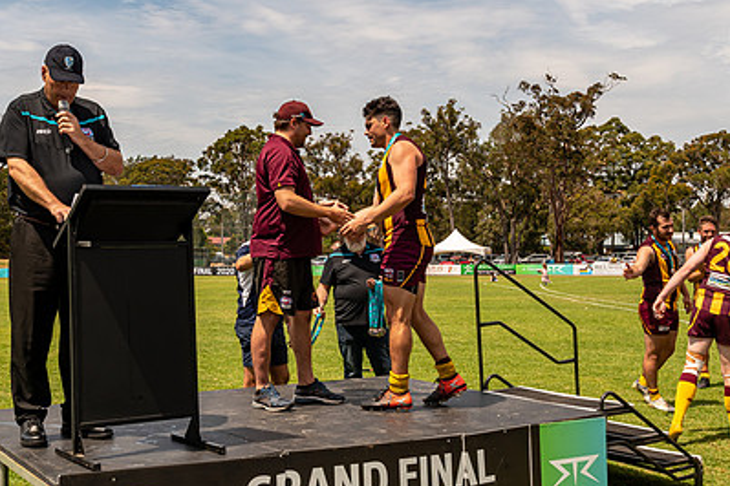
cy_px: 191
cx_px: 295
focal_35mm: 48
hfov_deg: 40.9
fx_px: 973
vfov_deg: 28.0
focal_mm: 22
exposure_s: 1/640
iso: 200
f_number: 8
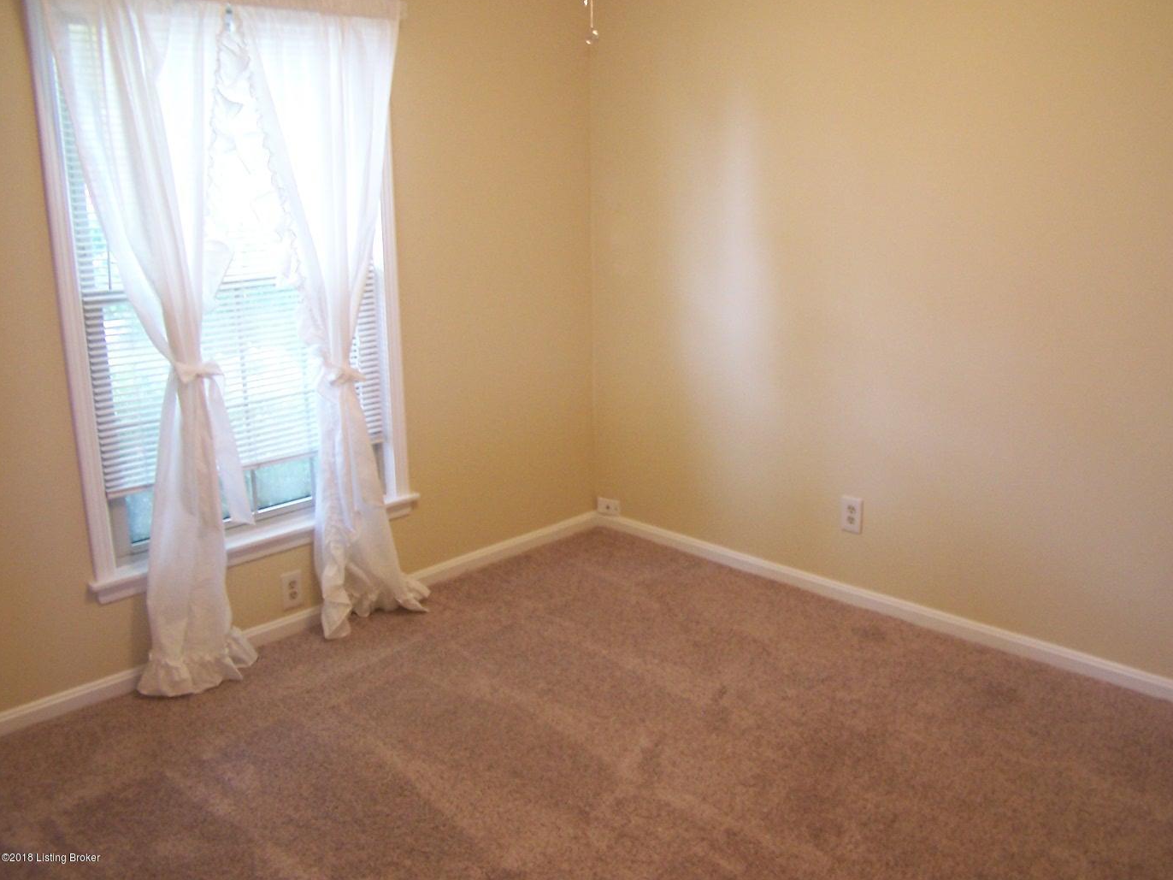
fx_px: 1457
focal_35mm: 43
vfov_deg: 33.6
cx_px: 660
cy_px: 393
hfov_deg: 43.8
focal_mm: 6.3
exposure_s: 1/8
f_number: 2.8
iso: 140
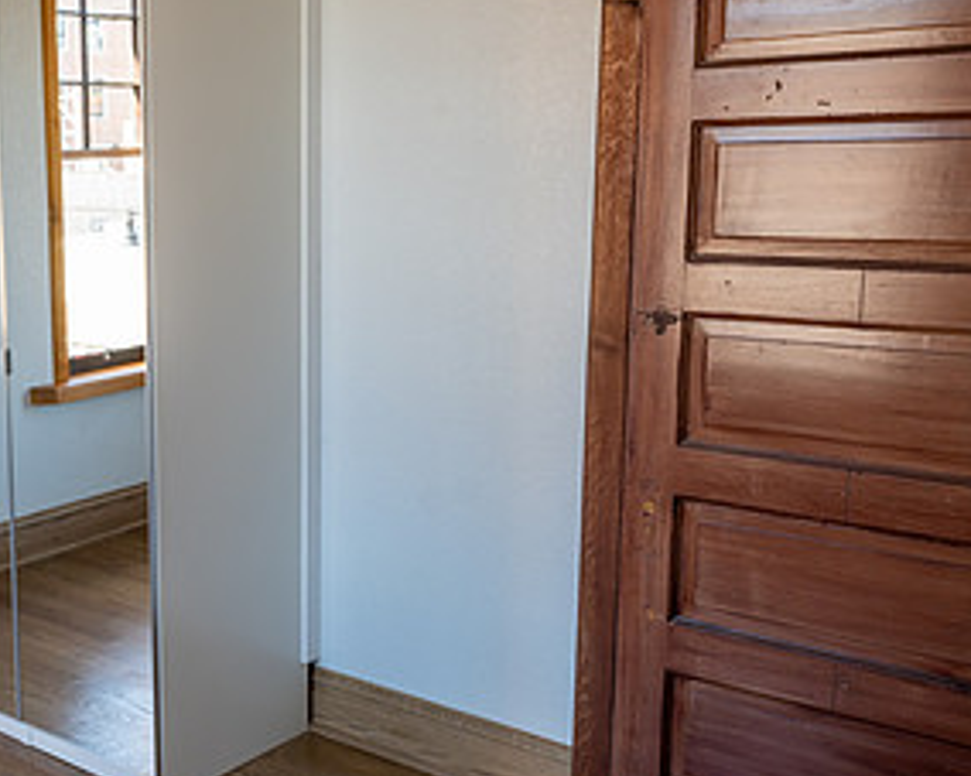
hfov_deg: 37.5
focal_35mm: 46
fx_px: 1321
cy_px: 366
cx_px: 82
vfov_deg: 32.7
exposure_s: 1/80
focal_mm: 24
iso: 500
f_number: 5
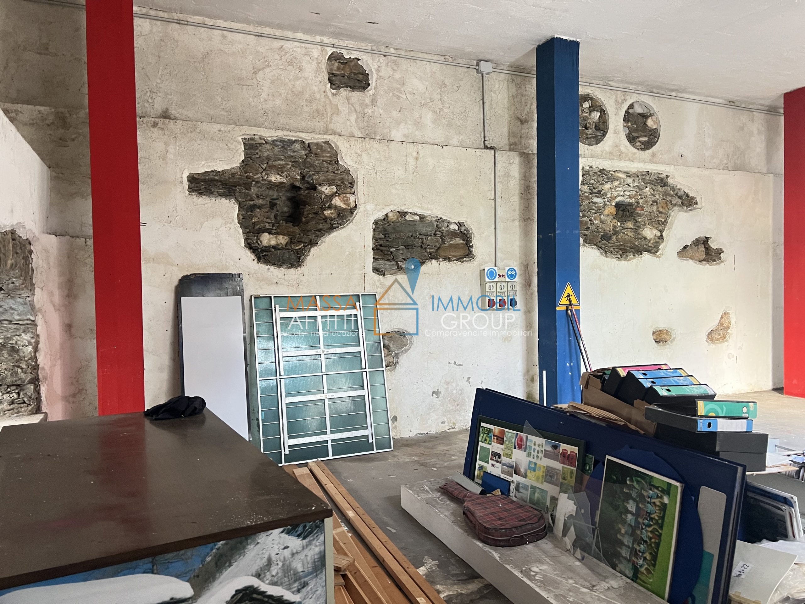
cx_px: 402
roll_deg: +1.1
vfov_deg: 53.1
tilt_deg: -2.1
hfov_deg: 67.3
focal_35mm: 26
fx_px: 605
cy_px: 302
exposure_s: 1/59
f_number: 1.5
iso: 500
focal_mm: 5.7
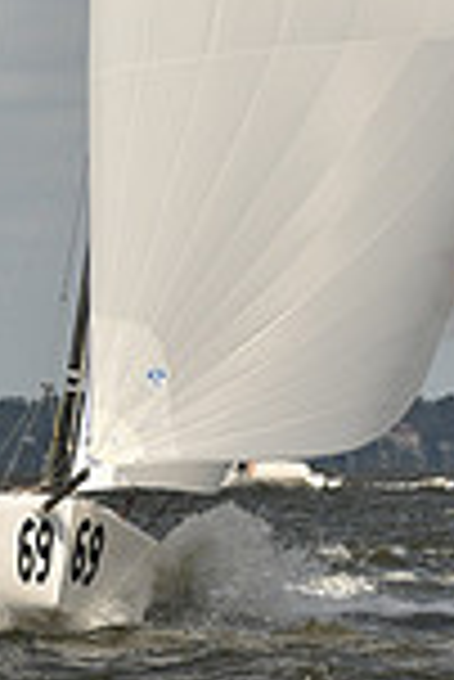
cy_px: -405
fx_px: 14531
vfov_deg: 2.7
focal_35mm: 770
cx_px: 205
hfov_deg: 1.8
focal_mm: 200
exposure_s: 1/1250
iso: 250
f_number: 9
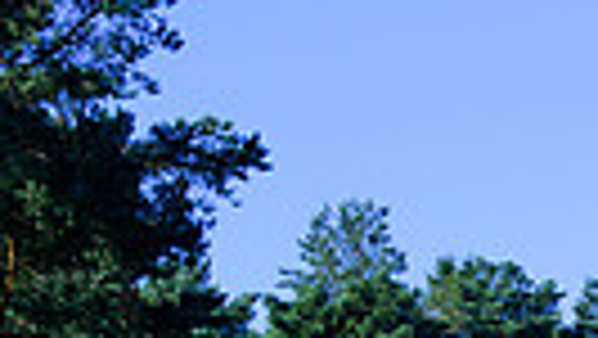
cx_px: 1115
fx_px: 5141
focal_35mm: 324
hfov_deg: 6.5
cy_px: 854
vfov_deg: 3.7
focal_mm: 71
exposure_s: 1/160
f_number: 10
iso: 160
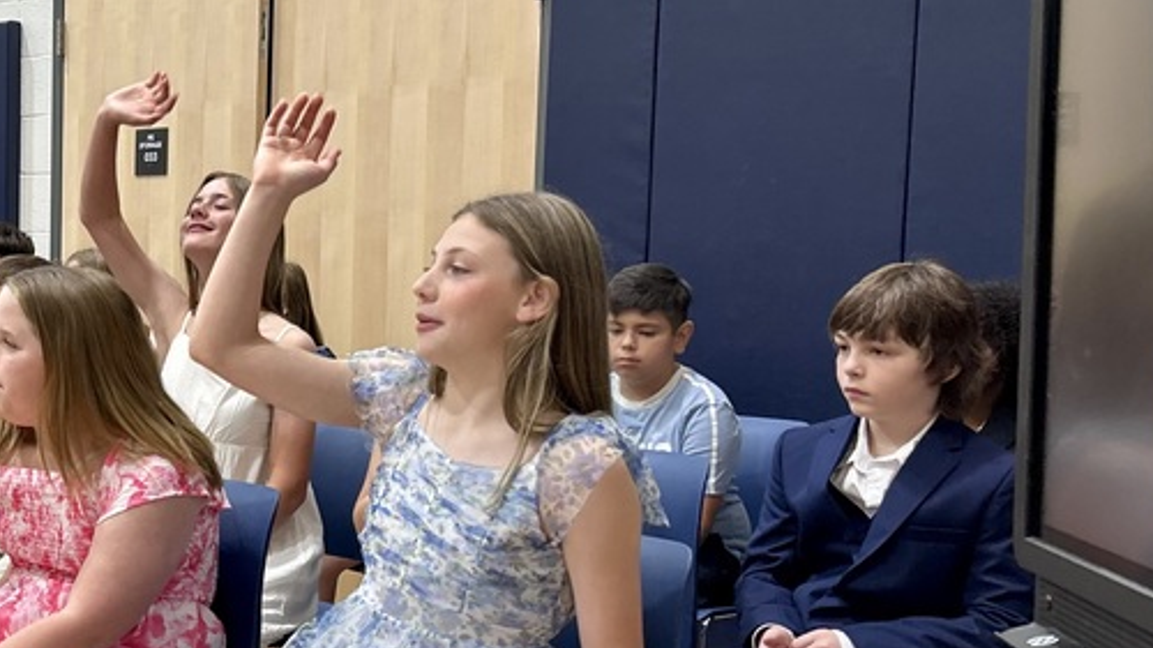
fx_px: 1773
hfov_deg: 33.0
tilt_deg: -5.7
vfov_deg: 20.7
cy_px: 417
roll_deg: -0.9
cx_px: -5
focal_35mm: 58
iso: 100
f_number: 1.5
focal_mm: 5.7
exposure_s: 1/120
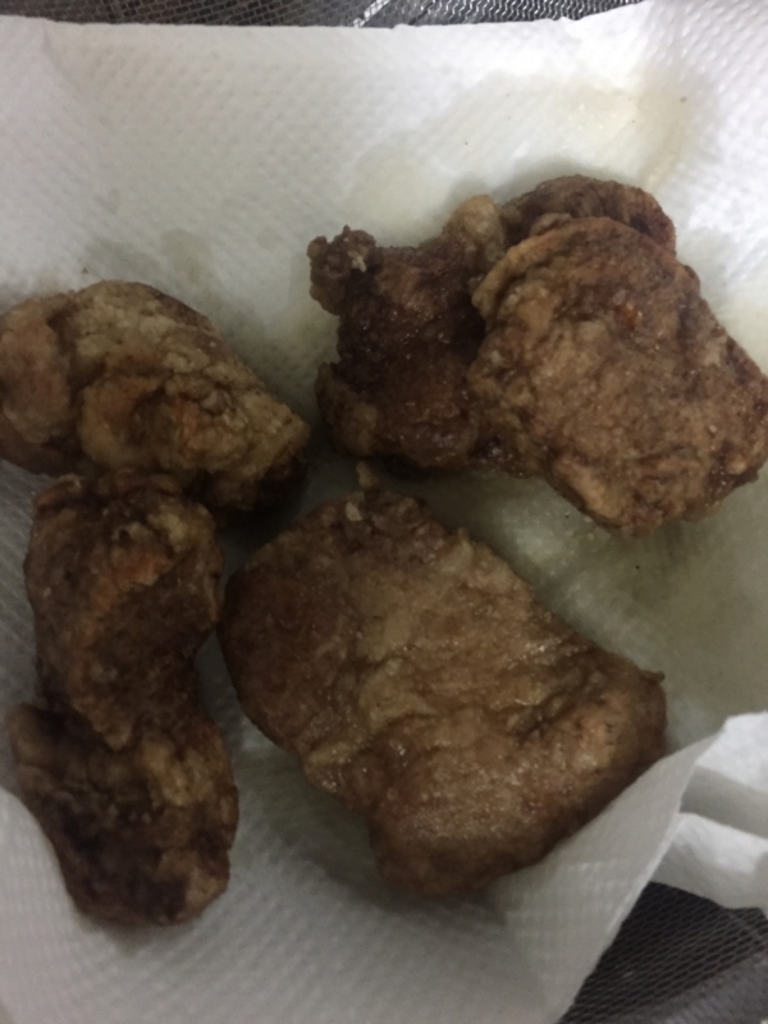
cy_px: 512
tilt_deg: -67.9
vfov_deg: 61.7
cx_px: 384
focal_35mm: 29
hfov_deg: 48.2
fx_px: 858
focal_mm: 4.15
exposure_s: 1/15
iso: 250
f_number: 2.2
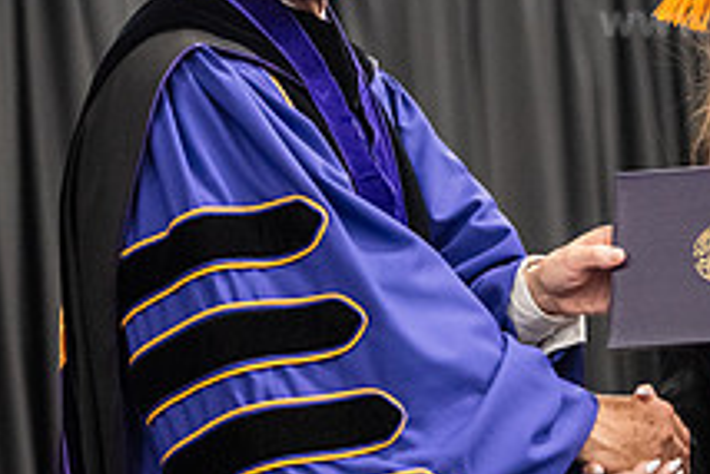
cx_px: 448
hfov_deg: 7.7
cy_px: 91
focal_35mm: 266
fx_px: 5249
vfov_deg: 5.2
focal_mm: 98
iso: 3200
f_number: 3.2
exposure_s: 1/200
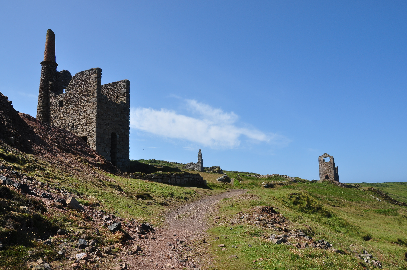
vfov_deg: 39.9
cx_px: 204
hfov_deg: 57.3
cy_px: 135
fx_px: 373
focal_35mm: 33
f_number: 11
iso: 200
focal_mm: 22
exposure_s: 1/250
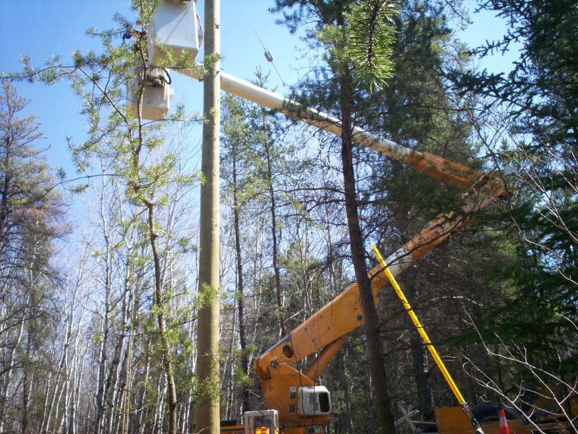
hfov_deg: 51.4
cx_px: 289
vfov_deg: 39.7
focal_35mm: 36
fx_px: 601
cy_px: 217
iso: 100
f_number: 4.5
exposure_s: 1/229
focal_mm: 6
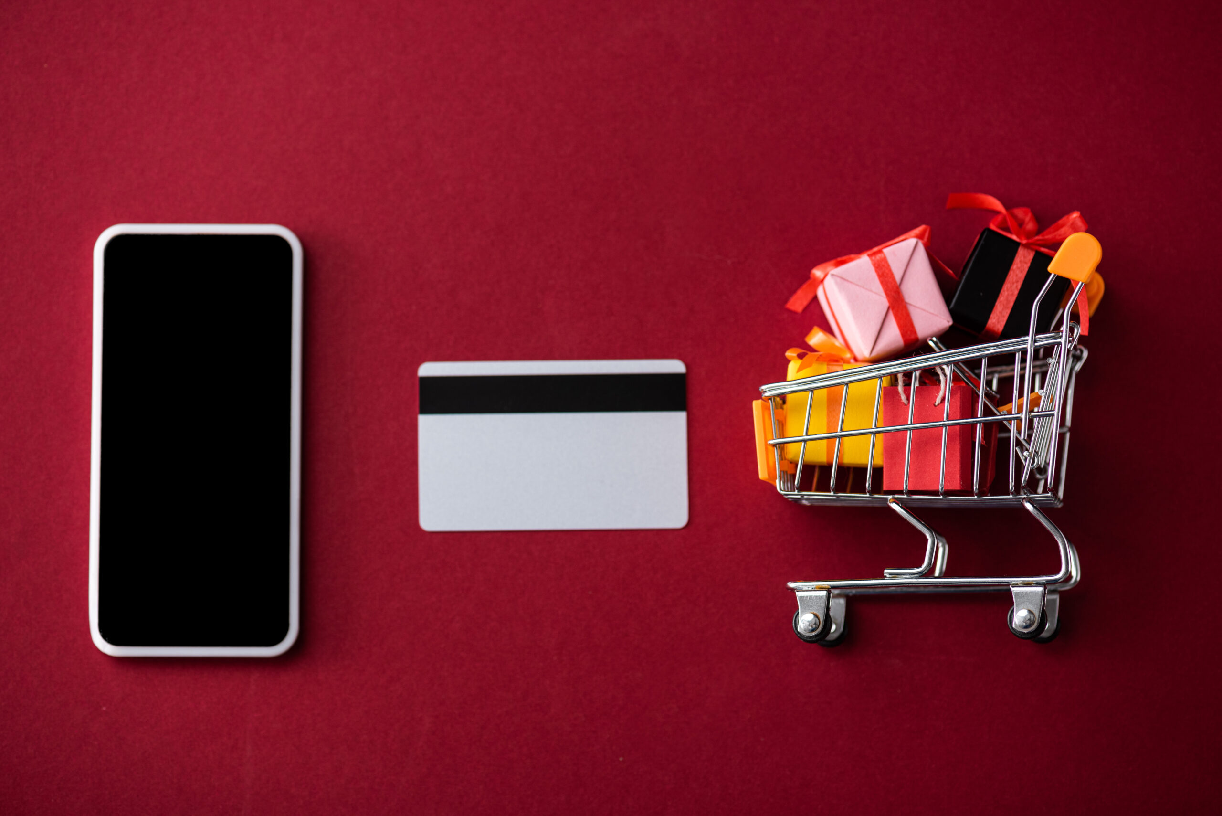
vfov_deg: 13.1
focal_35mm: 105
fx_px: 3565
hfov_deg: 19.4
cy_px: 408
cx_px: 611
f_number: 8
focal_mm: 105
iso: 250
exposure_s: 1/200
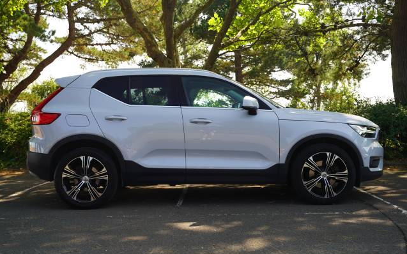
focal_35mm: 43
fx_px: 478
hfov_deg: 46.1
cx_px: 204
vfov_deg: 29.8
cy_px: 121
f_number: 5
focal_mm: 42.1
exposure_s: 1/80
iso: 100
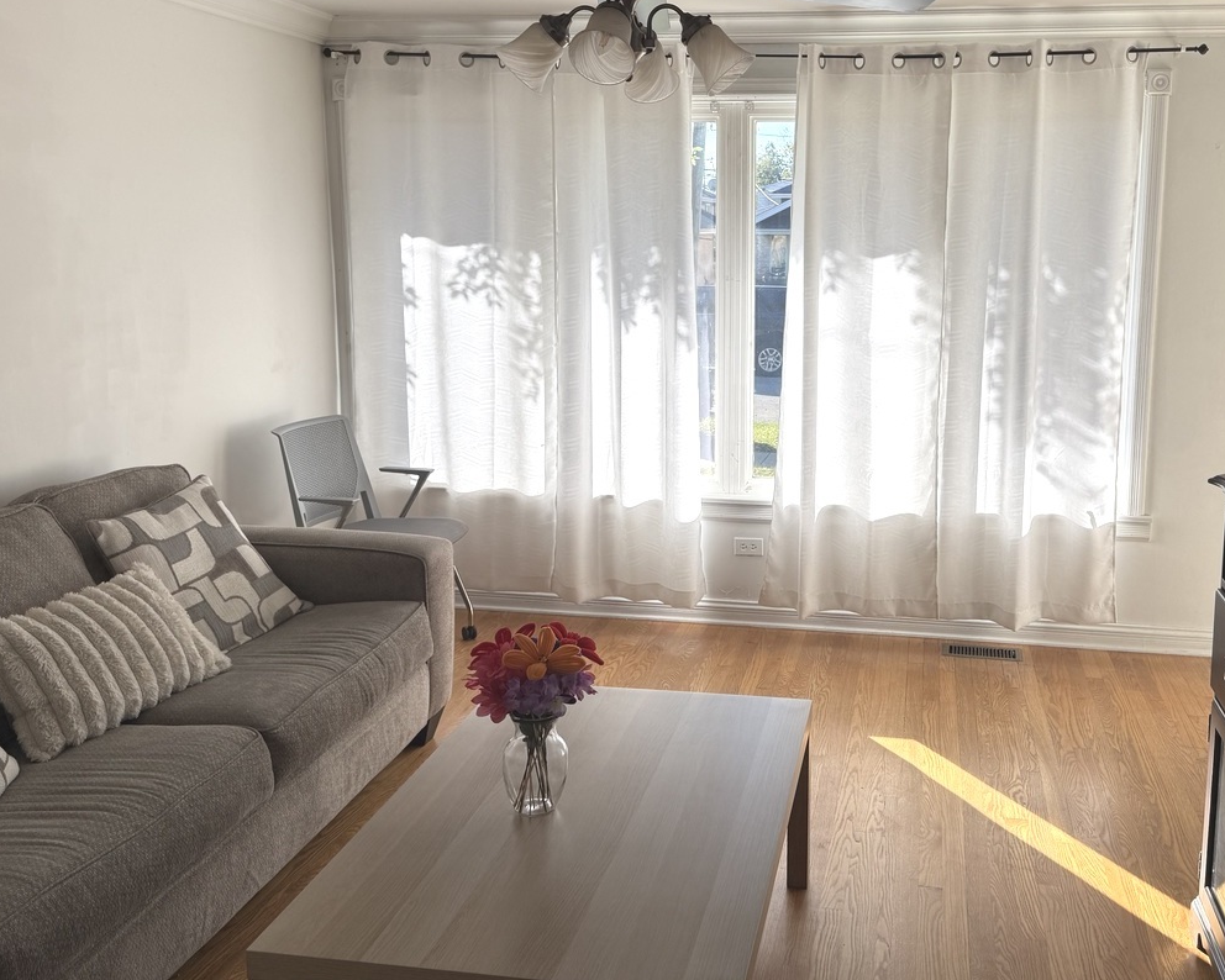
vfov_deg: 43.2
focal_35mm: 34
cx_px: 747
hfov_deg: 52.4
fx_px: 1233
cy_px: 412
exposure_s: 1/1032
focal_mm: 6.76
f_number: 1.78
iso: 80
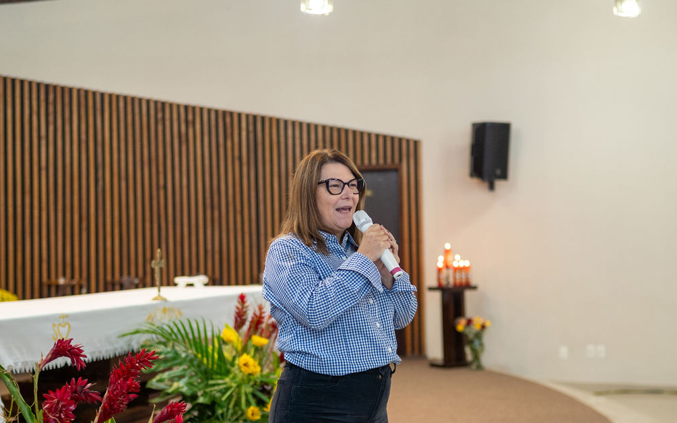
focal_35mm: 54
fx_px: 996
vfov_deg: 24.0
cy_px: 227
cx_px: 342
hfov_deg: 37.5
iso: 1000
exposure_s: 1/160
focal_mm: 35
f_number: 1.8
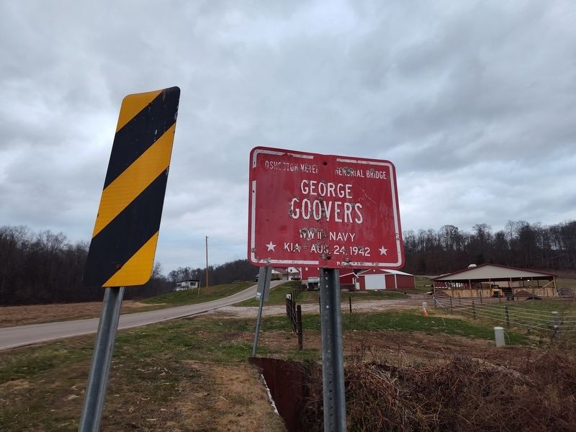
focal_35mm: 23
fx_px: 383
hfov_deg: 73.9
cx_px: 288
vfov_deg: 58.9
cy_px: 216
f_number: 1.8
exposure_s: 1/120
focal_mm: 5.56
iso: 513
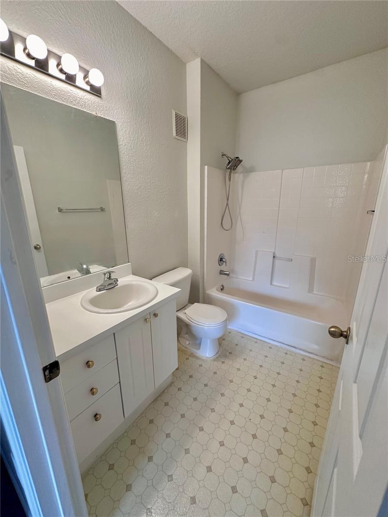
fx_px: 209
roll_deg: -0.2
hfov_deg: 85.7
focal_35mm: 14
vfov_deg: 102.1
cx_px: 194
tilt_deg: -14.7
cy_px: 258
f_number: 2.2
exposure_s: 1/120
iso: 250
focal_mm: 2.22
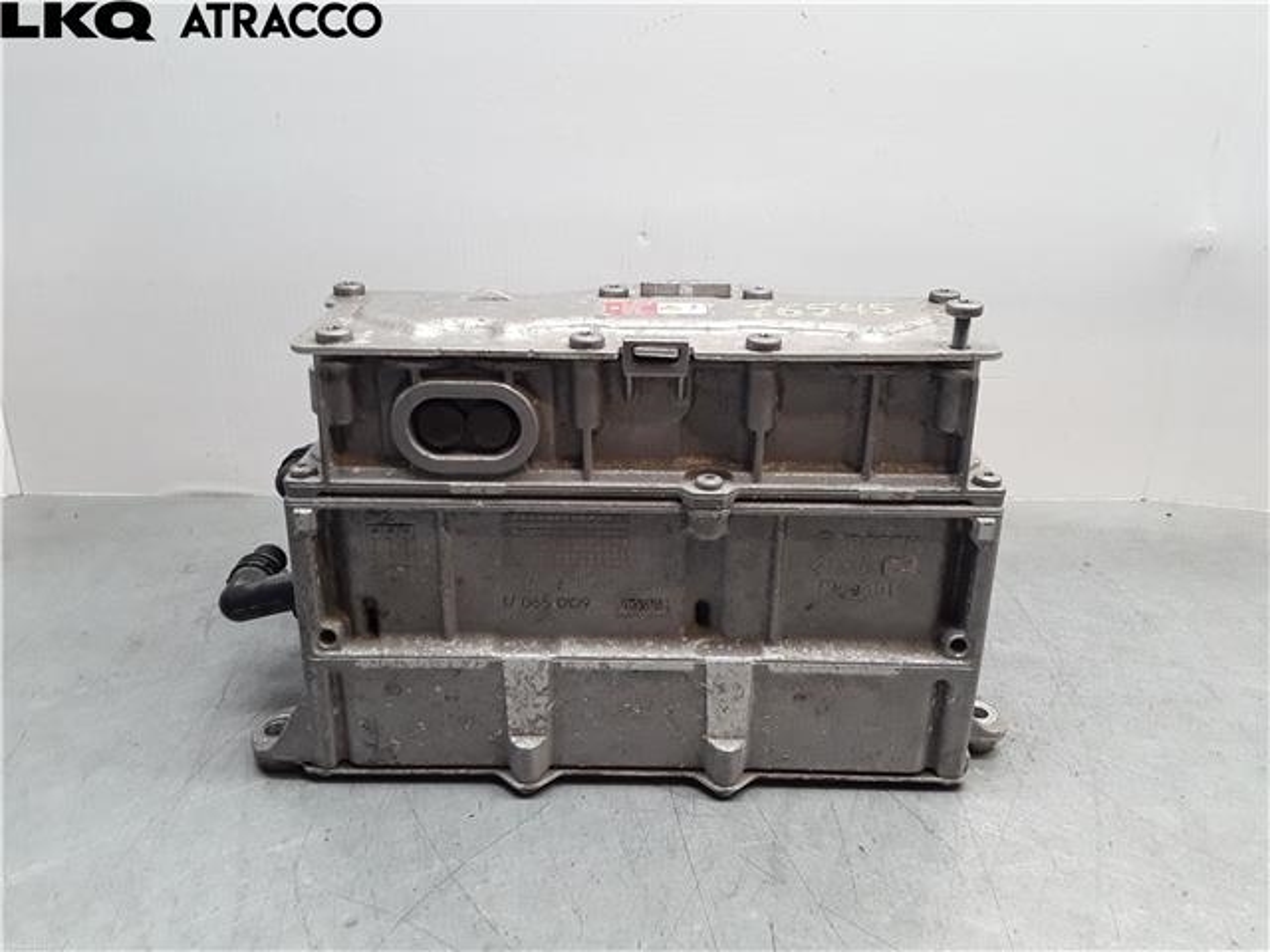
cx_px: 635
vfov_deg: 49.7
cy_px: 476
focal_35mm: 28
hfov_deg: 63.4
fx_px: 1027
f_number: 1.9
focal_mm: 2.91
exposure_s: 1/50
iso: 50
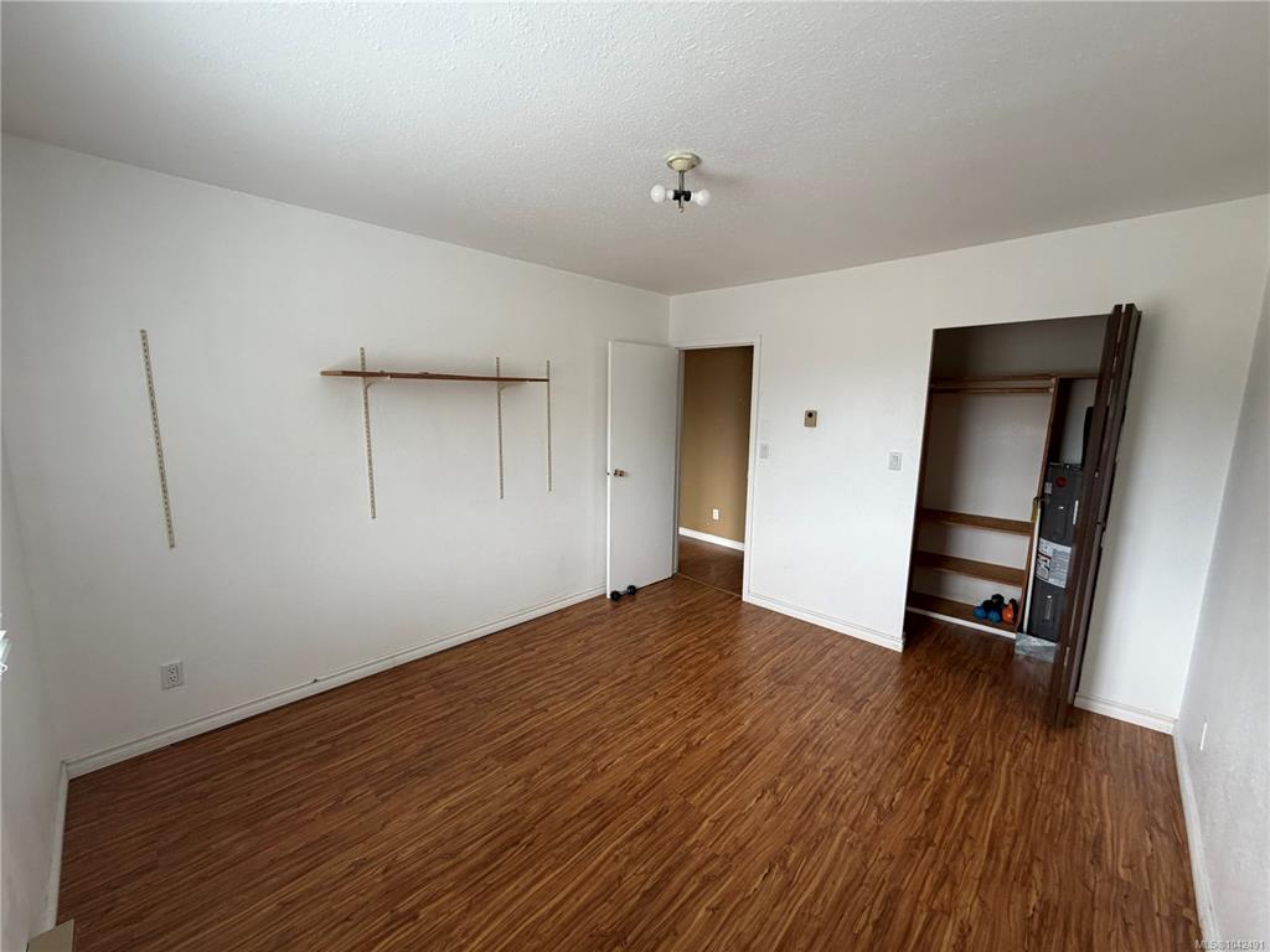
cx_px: 635
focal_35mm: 14
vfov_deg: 85.7
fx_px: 514
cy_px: 476
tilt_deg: -10.9
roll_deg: -0.2
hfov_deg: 102.1
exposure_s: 1/121
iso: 200
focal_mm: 2.22
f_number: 2.2
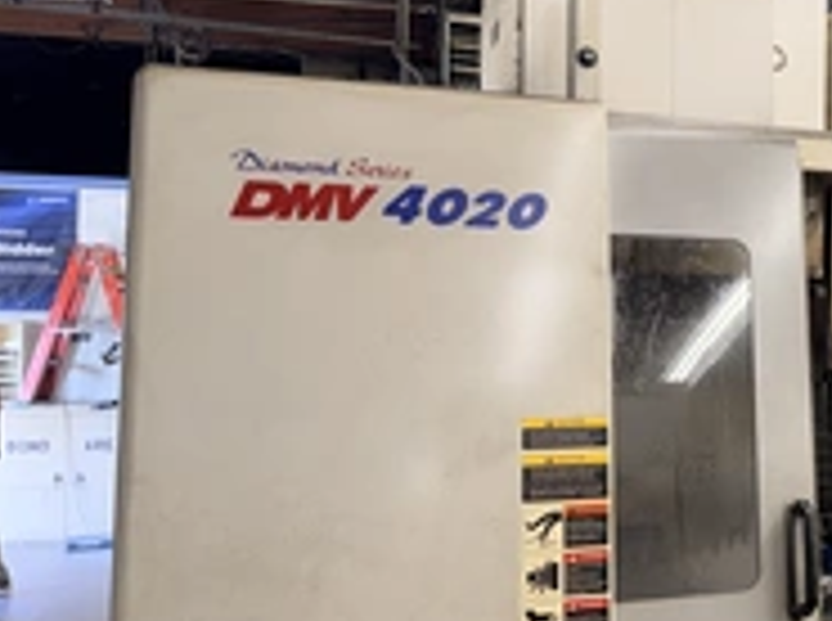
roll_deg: -0.6
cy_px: 320
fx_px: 1247
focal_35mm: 52
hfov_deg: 32.8
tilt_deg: +4.1
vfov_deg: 27.9
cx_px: 895
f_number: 1.78
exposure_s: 1/120
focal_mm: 6.76
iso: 100
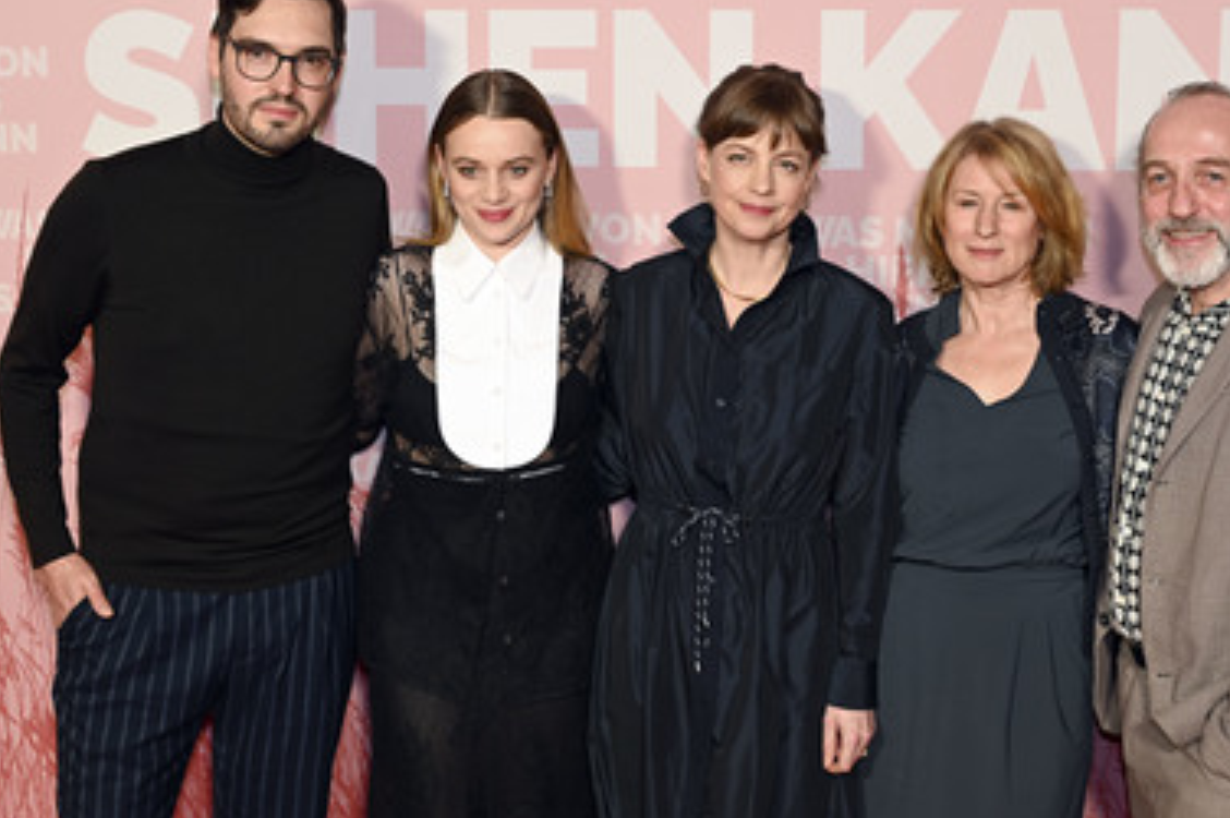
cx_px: 669
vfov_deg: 25.0
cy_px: 432
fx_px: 1843
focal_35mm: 54
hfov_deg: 36.9
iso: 500
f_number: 4
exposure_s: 1/100
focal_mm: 45
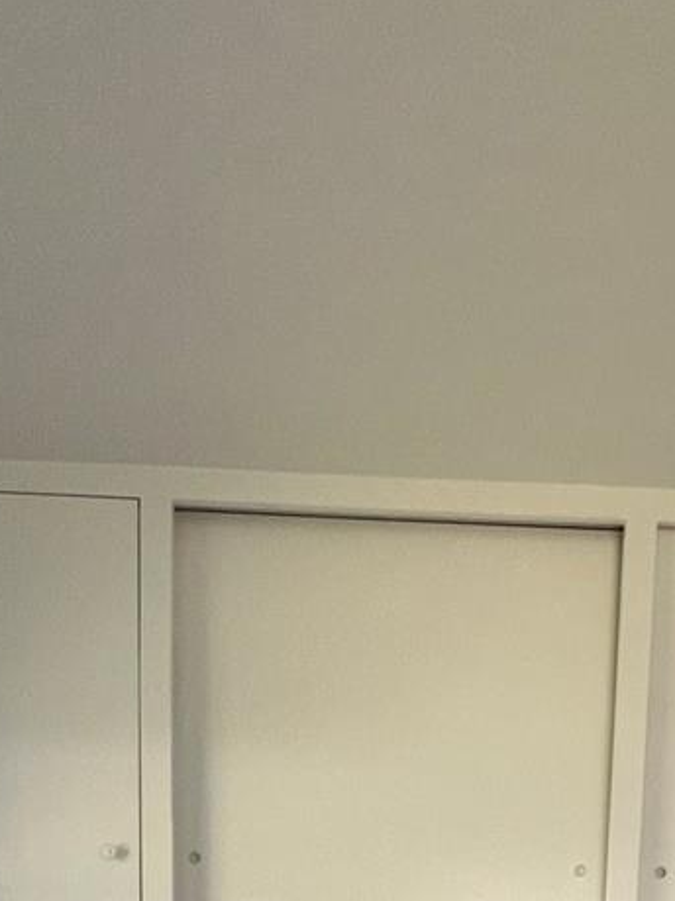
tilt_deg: -9.0
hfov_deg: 41.5
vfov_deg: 38.3
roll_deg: -2.3
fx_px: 884
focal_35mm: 34
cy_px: 1105
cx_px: 414
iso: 80
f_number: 1.8
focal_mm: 1.57
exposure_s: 1/99
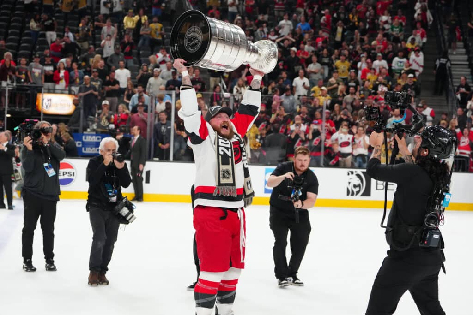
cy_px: 158
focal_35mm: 70
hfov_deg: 28.8
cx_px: 236
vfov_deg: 19.5
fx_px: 920
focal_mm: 70
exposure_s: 1/1250
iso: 4000
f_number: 4
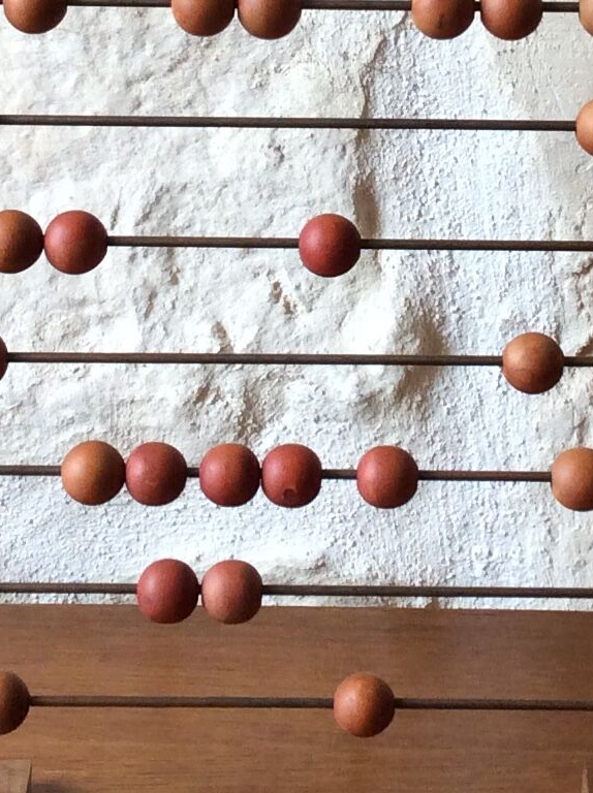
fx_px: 2472
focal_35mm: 108
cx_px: 349
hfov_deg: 13.7
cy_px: 8
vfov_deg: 17.8
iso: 50
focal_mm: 3.3
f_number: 2.4
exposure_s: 1/25
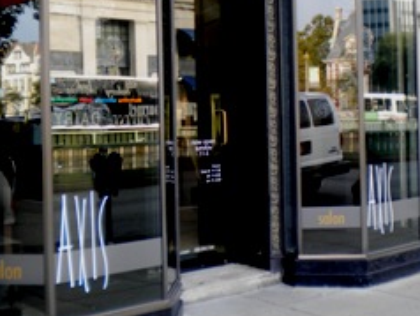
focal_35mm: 59
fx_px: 717
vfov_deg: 24.7
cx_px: 223
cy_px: 100
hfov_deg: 32.7
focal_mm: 6.3
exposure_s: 1/108
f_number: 3.1
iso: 80
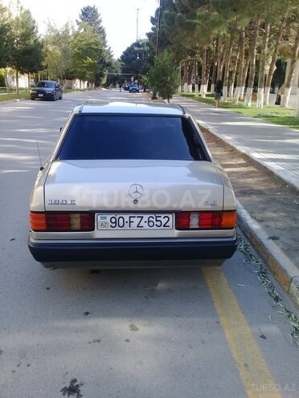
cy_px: 199
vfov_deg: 58.4
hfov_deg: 45.4
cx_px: 150
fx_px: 357
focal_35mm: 31
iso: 50
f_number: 2.2
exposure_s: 1/280
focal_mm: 3.3
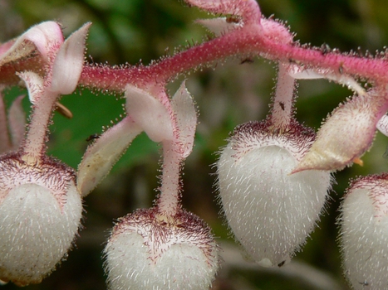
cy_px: 196
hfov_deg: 24.7
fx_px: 885
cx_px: 178
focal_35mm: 79
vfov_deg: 18.6
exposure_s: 1/100
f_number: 3.6
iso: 80
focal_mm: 6
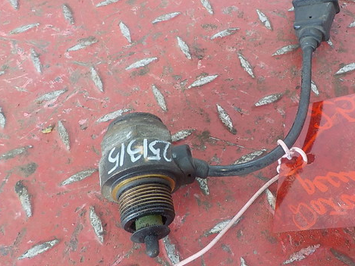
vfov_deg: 35.0
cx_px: 234
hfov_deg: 45.1
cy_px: 108
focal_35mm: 41
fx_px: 420
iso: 220
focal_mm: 4.1
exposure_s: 1/30
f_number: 3.3
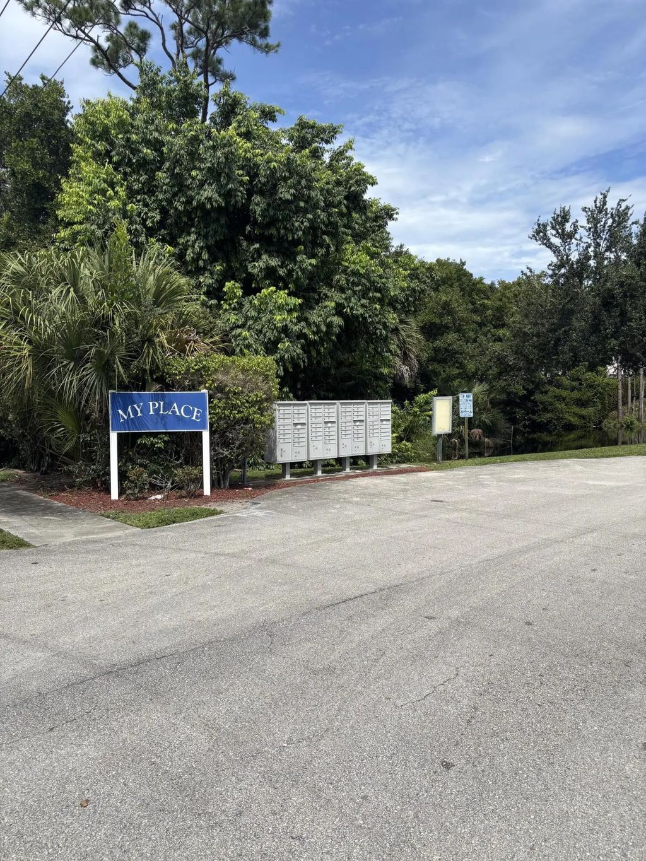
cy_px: 430
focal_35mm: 26
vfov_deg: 67.3
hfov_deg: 53.1
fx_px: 647
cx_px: 323
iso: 50
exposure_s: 1/4425
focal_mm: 5.96
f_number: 1.6
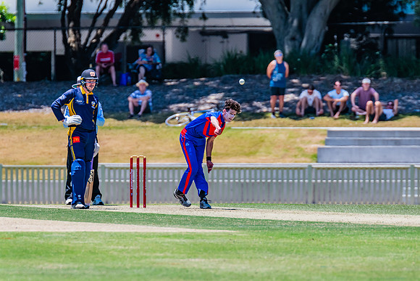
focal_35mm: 621
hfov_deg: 3.3
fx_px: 7247
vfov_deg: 2.2
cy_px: 150
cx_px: 228
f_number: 7.1
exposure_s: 1/2000
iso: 640
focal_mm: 550
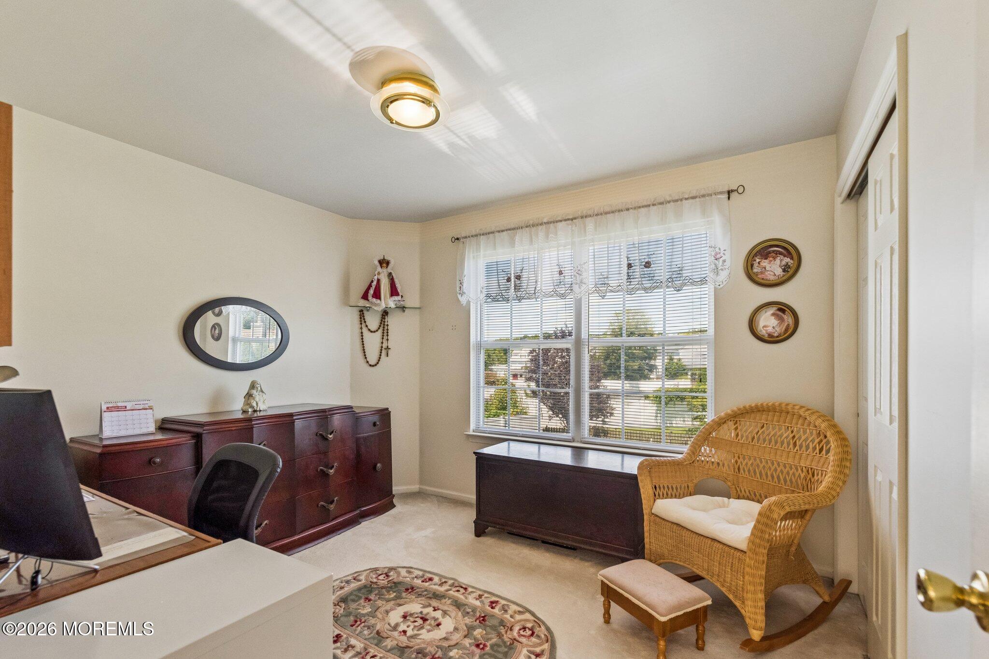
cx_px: 494
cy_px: 330
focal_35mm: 15
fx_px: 412
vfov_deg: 77.3
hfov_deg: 100.4
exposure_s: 1/400
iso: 1000
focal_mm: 15
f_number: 7.1
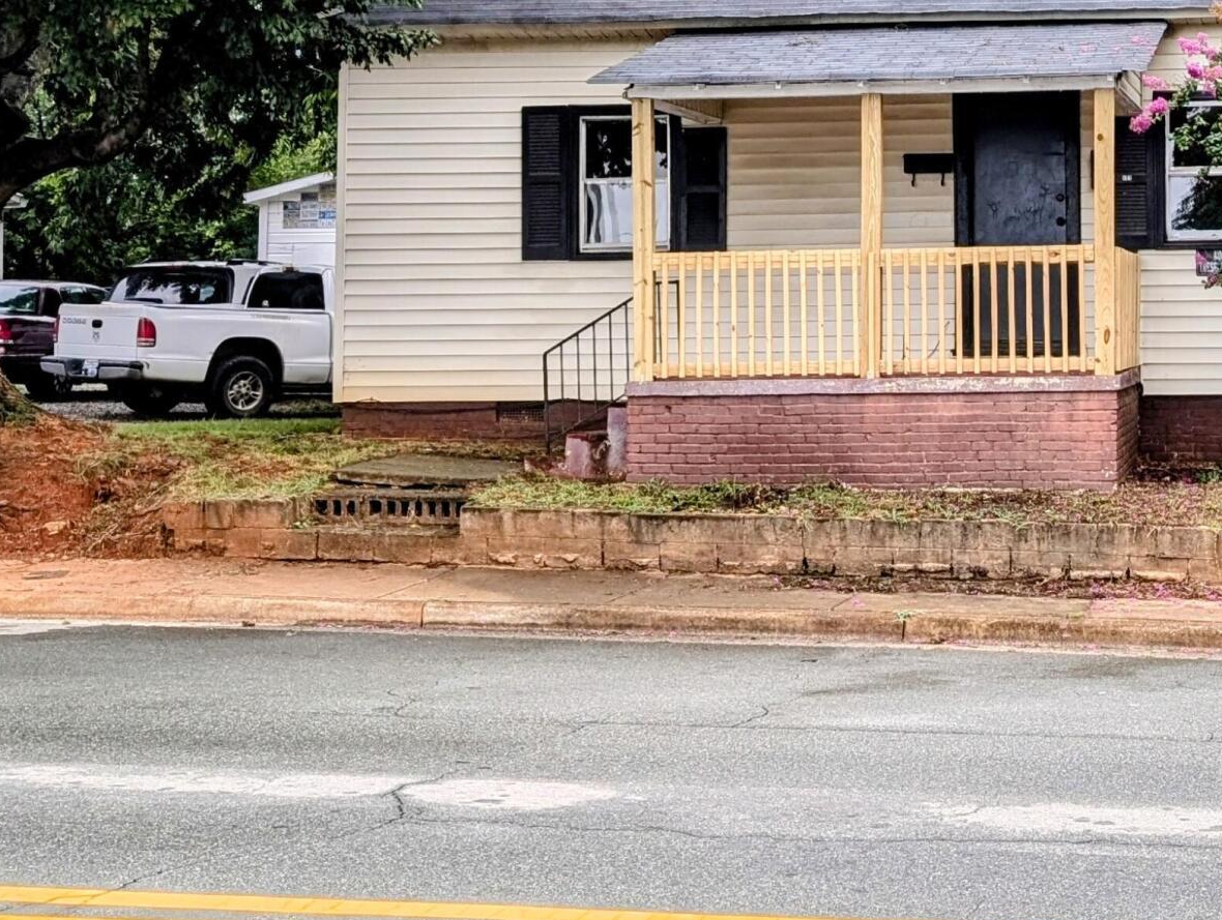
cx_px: 1096
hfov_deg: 30.3
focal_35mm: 61
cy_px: 142
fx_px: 2157
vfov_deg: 23.6
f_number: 1.68
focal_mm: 6.9
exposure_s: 1/131
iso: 21
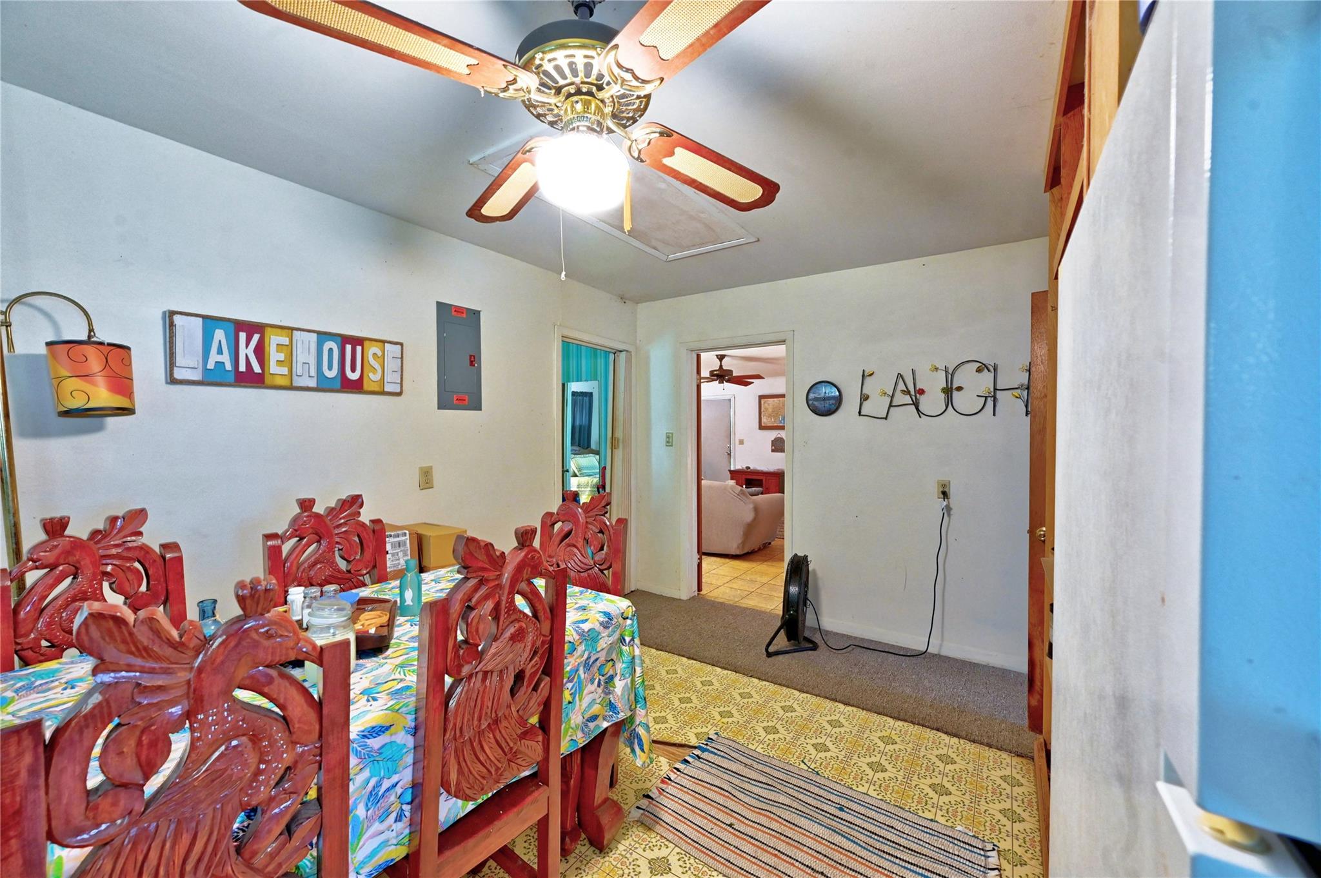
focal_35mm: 14
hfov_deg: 104.3
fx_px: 513
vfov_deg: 81.1
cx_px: 660
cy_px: 439
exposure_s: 1/2.5
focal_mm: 14
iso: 800
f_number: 8
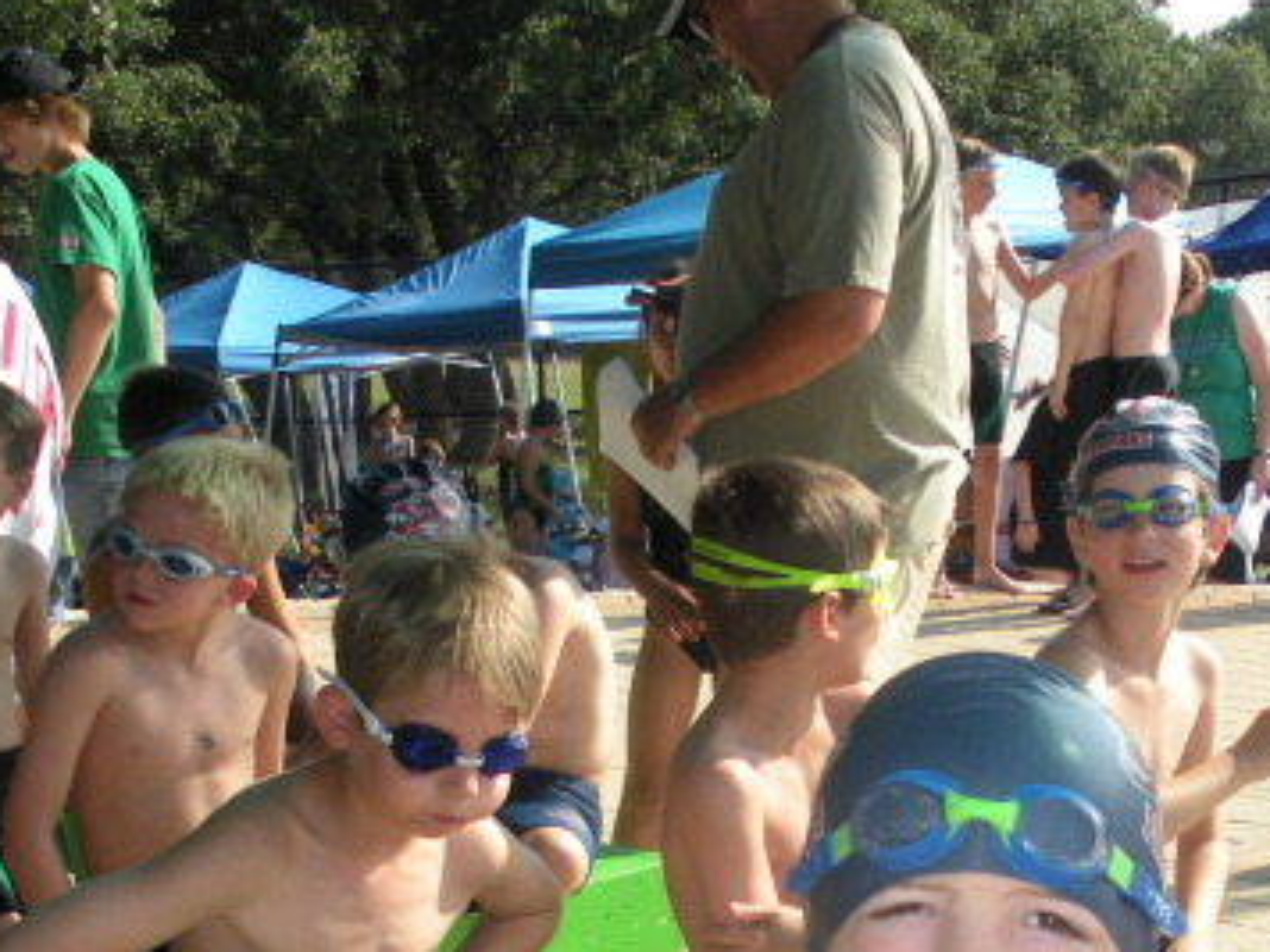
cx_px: 952
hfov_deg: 23.9
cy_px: 913
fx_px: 2972
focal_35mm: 81
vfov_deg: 17.8
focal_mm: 6.3
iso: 88
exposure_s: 1/486
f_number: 3.5
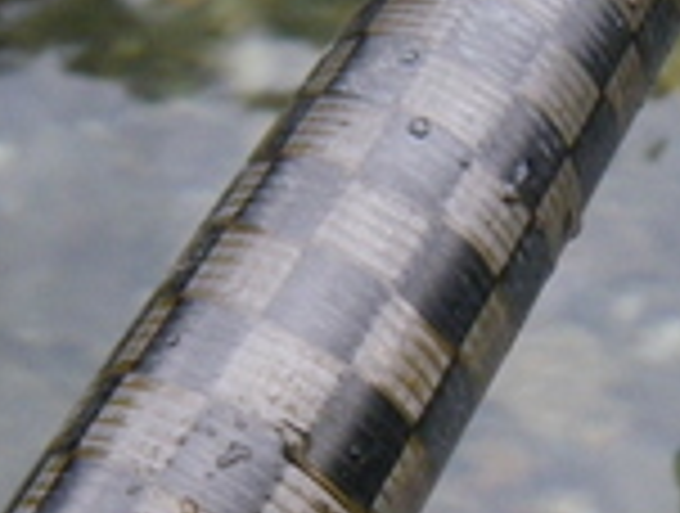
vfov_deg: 19.6
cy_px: 464
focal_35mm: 74
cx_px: 531
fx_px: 1457
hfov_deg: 25.9
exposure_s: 1/50
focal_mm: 5
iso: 500
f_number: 3.5
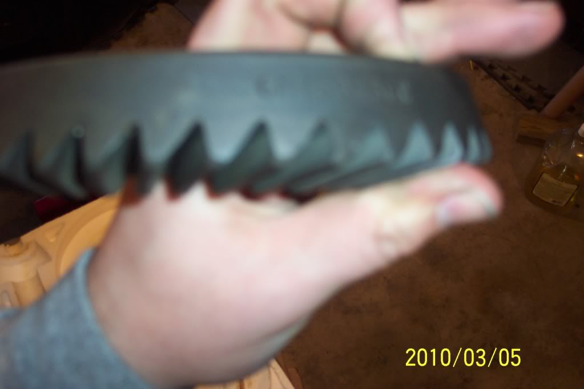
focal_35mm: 38
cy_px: 194
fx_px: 616
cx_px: 292
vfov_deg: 35.1
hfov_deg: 50.7
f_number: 2.8
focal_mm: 8
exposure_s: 1/30
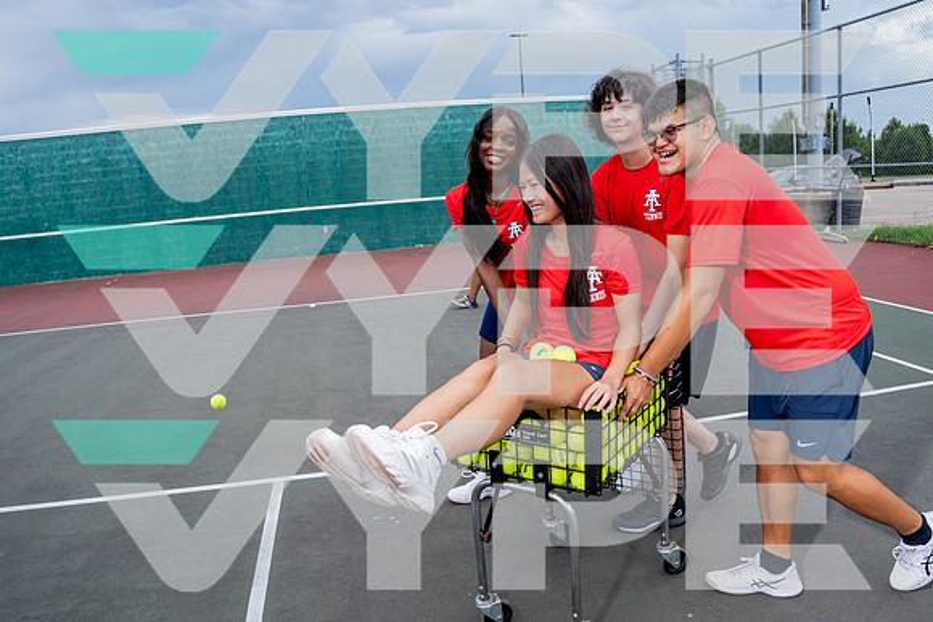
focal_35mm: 27
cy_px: 311
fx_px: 693
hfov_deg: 67.9
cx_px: 466
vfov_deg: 48.4
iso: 400
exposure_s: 1/1000
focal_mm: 23
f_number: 4
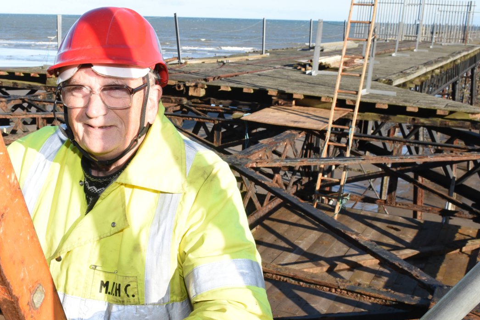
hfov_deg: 41.2
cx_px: 147
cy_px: 196
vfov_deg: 28.6
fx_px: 627
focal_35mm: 47
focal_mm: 24
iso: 500
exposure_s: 1/250
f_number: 13
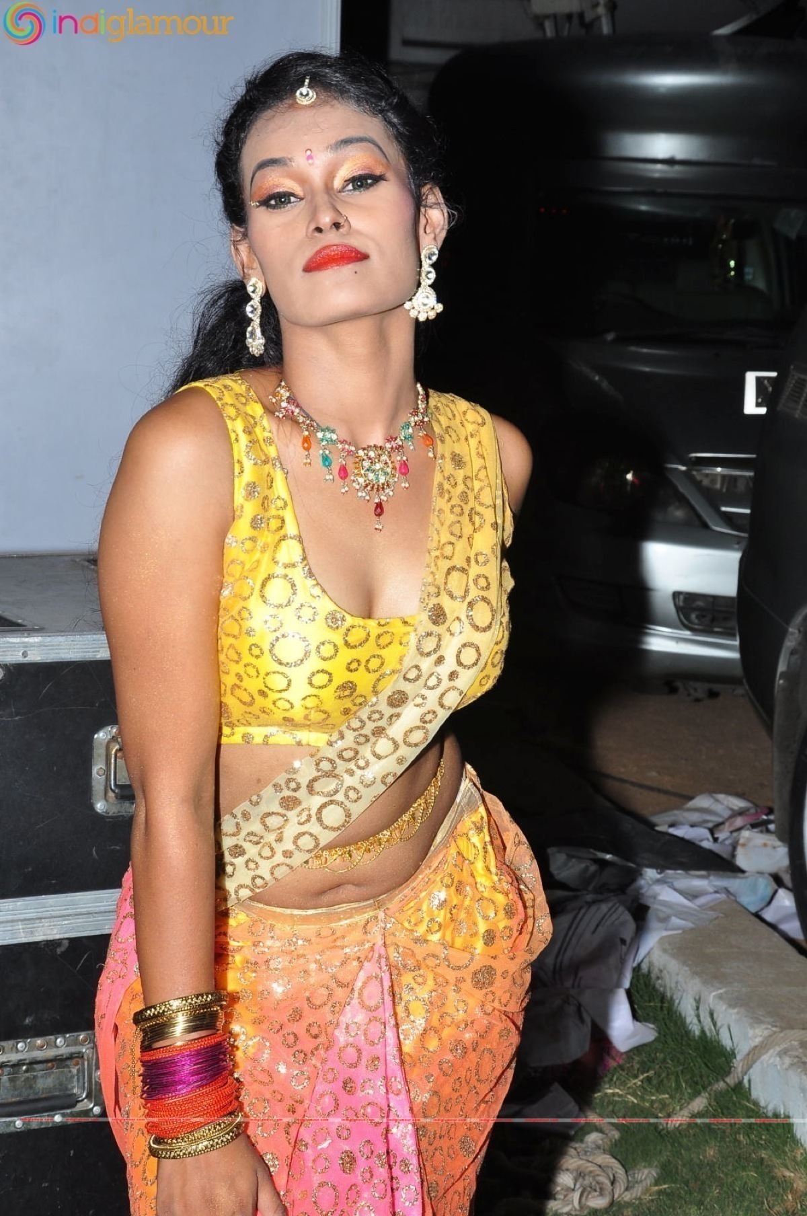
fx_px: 2529
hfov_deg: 18.1
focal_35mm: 75
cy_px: 608
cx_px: 404
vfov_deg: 27.0
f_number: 10
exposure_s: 1/125
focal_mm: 50
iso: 400
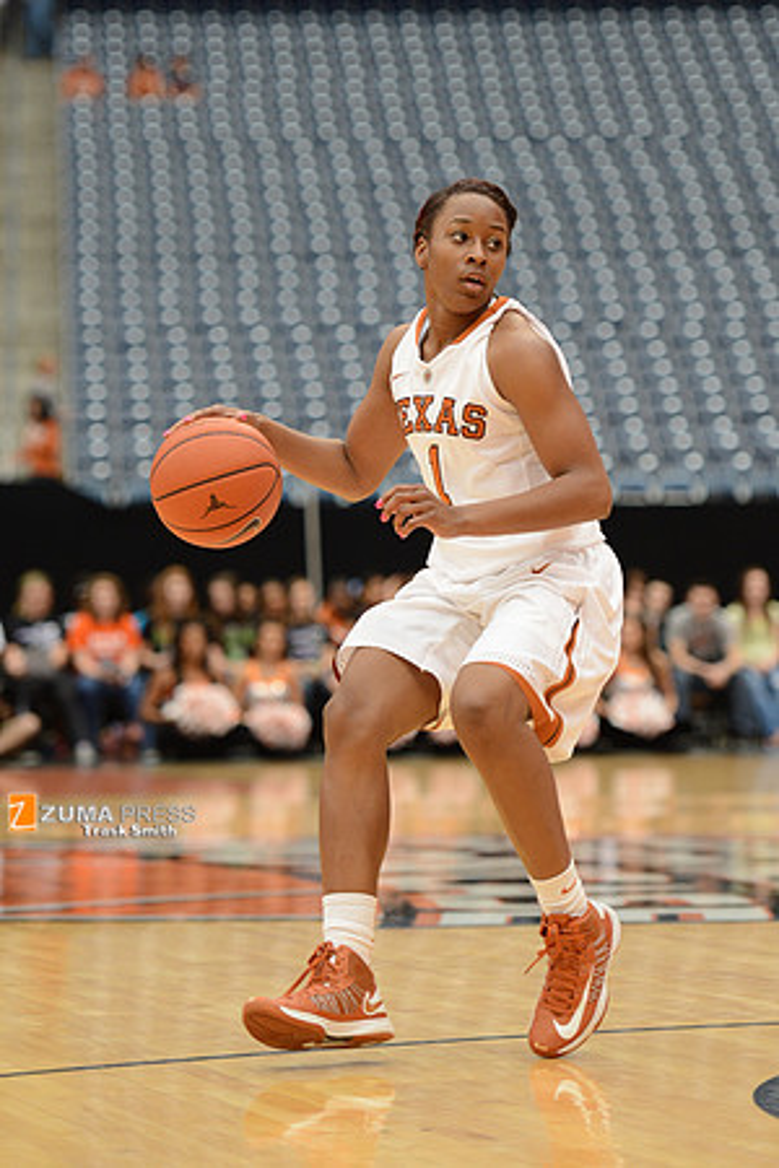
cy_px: 584
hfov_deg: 11.4
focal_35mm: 120
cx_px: 390
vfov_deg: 17.1
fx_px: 3895
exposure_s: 1/1250
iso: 1250
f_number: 2.8
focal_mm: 120
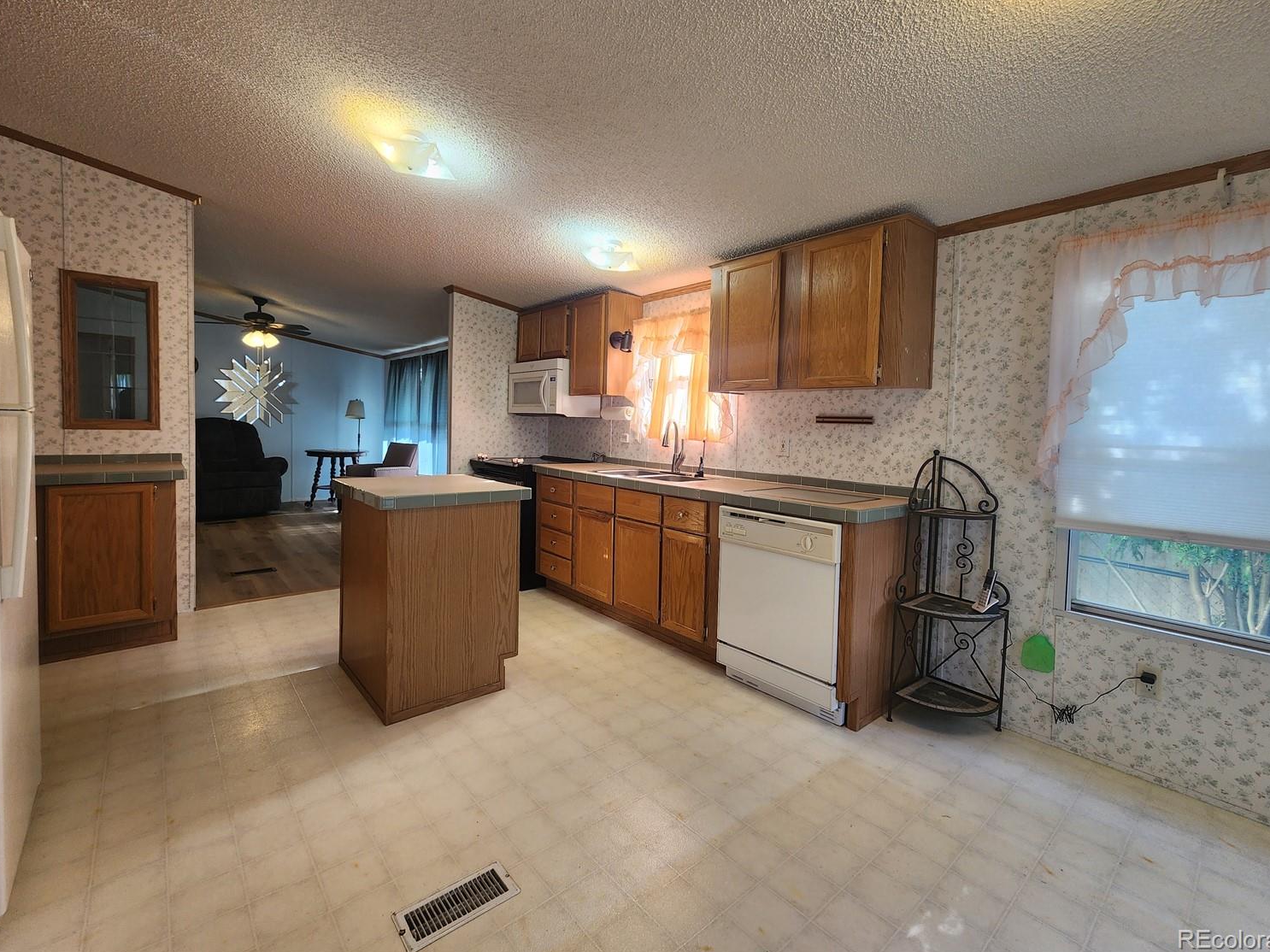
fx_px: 514
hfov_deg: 102.1
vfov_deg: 85.5
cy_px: 444
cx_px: 632
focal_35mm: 14
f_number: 2.2
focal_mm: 2.2
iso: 100
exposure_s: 1/60
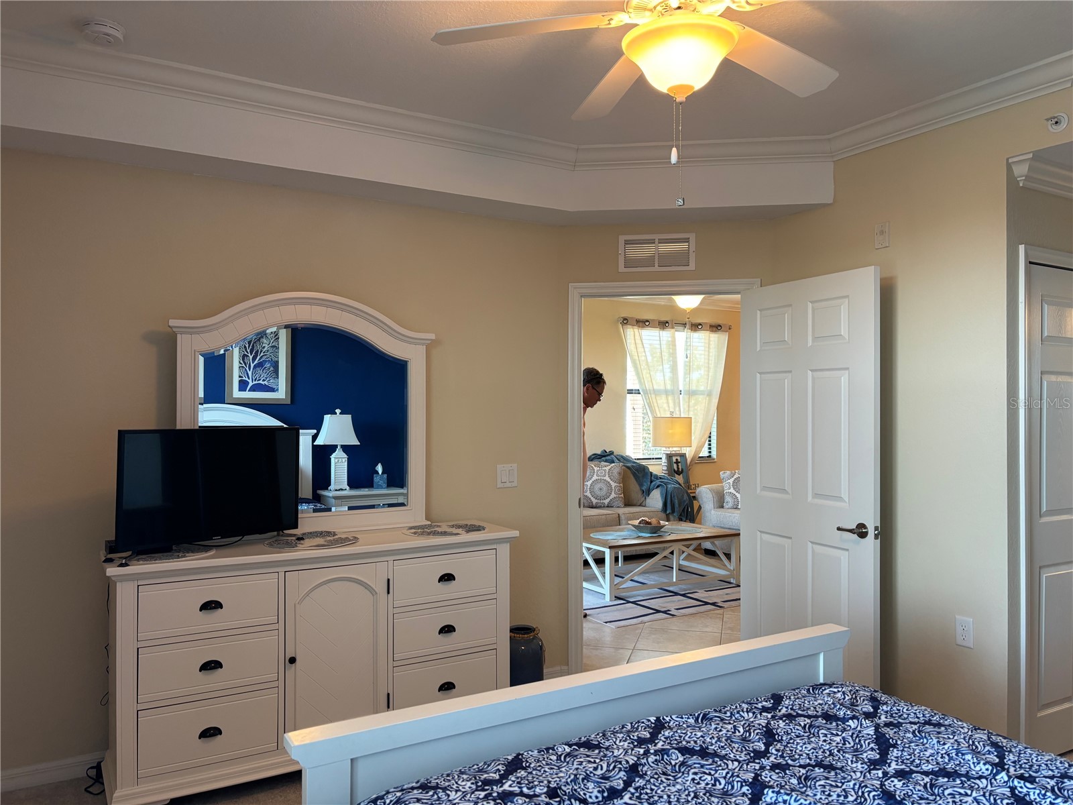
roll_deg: -0.2
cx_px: 536
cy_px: 402
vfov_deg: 53.1
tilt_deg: +0.4
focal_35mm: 26
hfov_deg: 67.3
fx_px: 806
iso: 125
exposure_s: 1/60
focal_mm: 5.96
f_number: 1.6
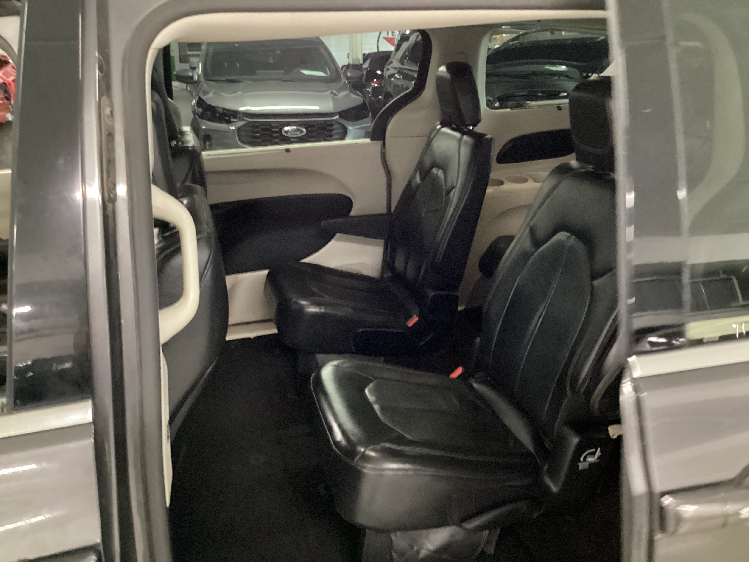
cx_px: 374
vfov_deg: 45.4
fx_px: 671
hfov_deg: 58.4
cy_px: 281
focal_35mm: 31
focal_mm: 3.3
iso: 800
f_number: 2.4
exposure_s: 1/20
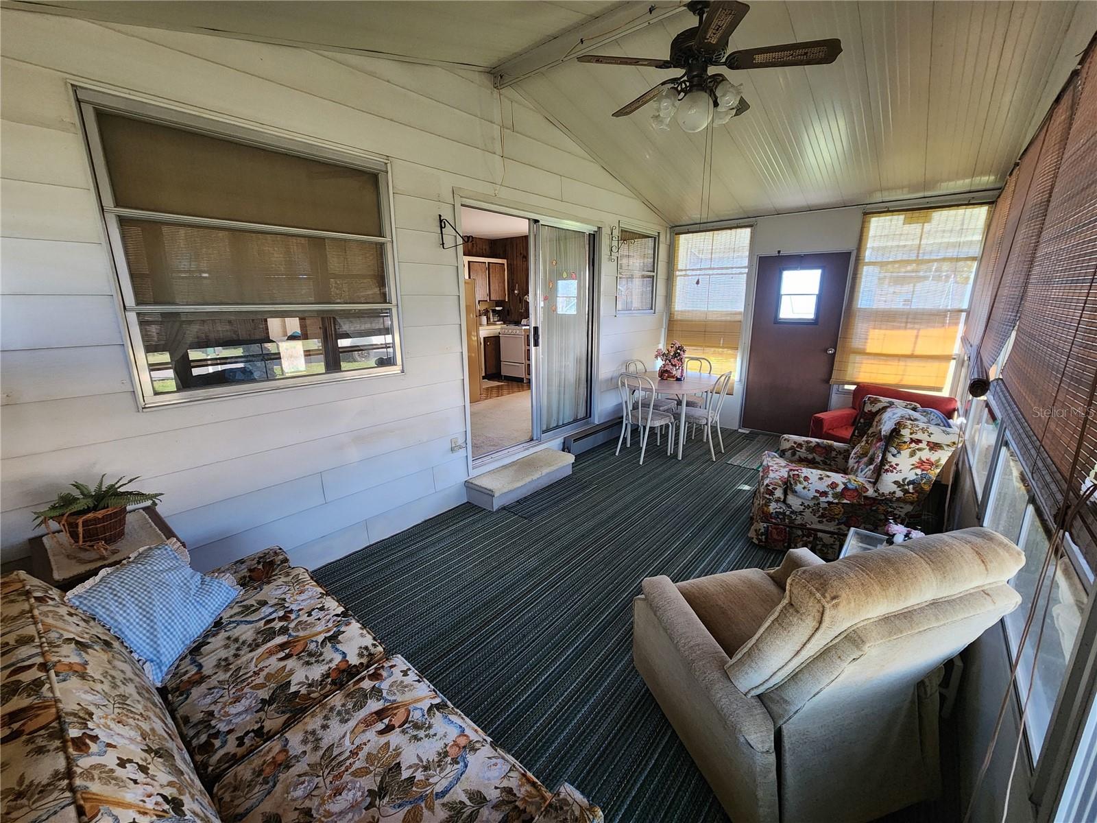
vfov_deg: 89.9
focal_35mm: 13
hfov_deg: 106.2
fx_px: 412
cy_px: 412
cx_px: 548
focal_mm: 2.2
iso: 400
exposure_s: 1/40
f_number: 2.2
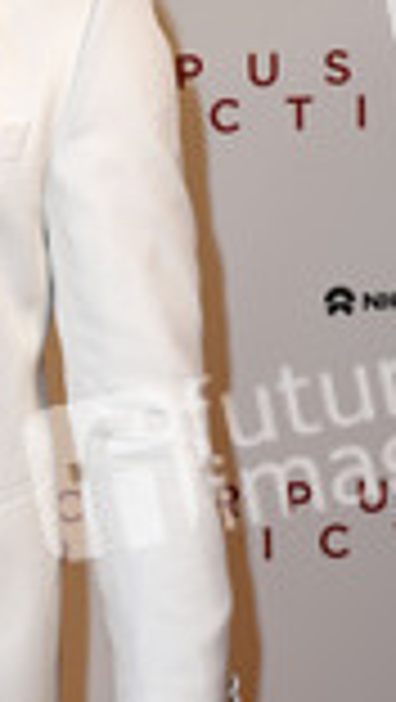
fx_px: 3502
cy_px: 230
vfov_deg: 11.4
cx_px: -153
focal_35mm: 188
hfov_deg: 6.4
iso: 500
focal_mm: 70
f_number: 6.3
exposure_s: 1/200
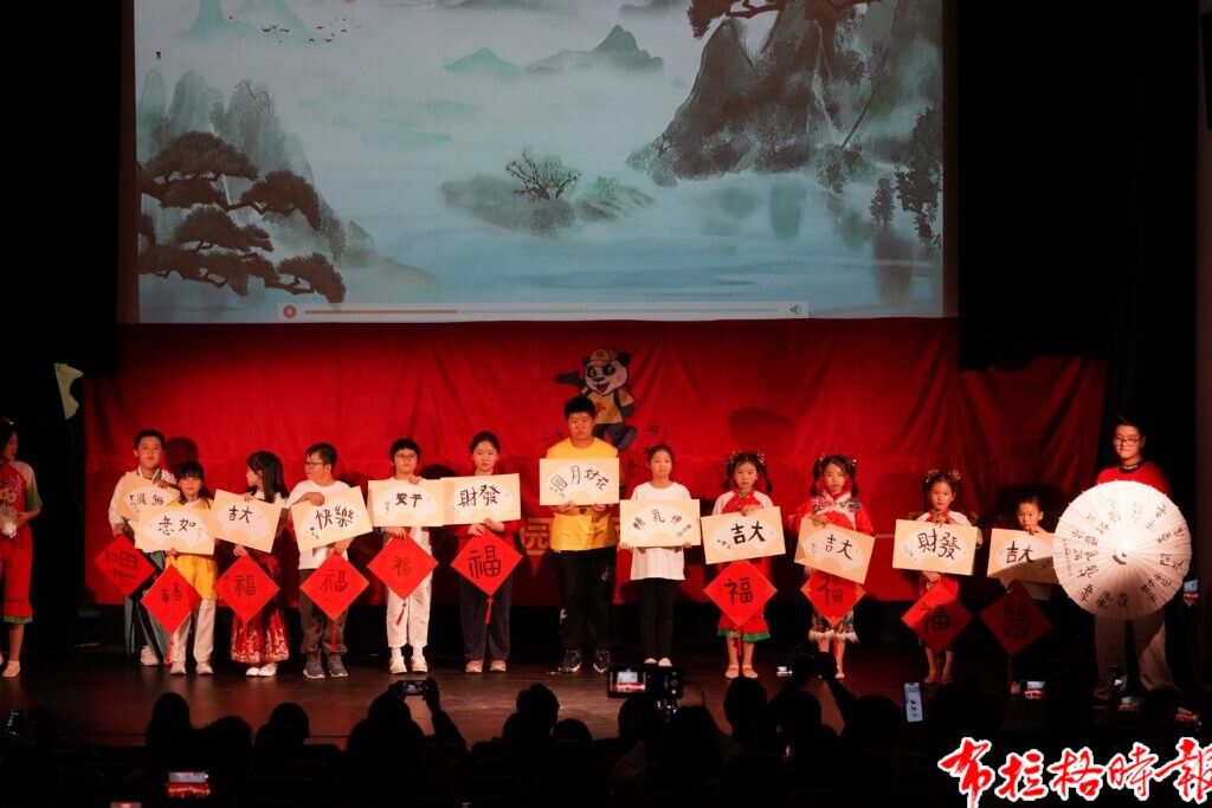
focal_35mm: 80
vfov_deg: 17.1
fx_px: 2694
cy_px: 404
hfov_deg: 25.4
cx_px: 606
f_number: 8
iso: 6400
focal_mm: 80
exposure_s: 1/160
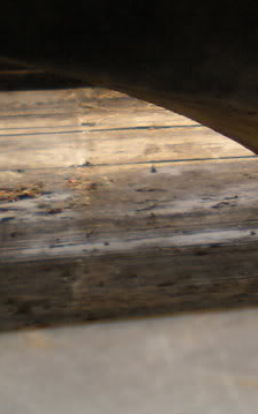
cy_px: 81
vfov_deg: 18.0
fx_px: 1295
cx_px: 294
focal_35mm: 115
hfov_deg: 11.2
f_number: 3.1
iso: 80
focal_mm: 6.3
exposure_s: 1/60.6
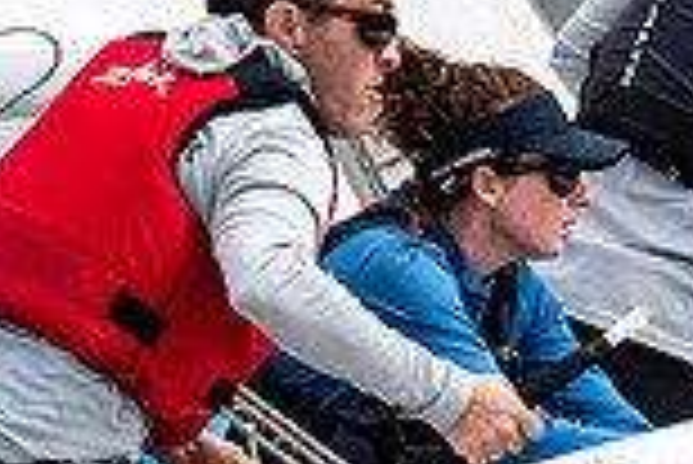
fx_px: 32582
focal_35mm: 1691
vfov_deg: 0.8
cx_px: 436
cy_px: 619
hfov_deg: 1.2
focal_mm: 300
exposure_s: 1/5000
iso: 250
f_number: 4
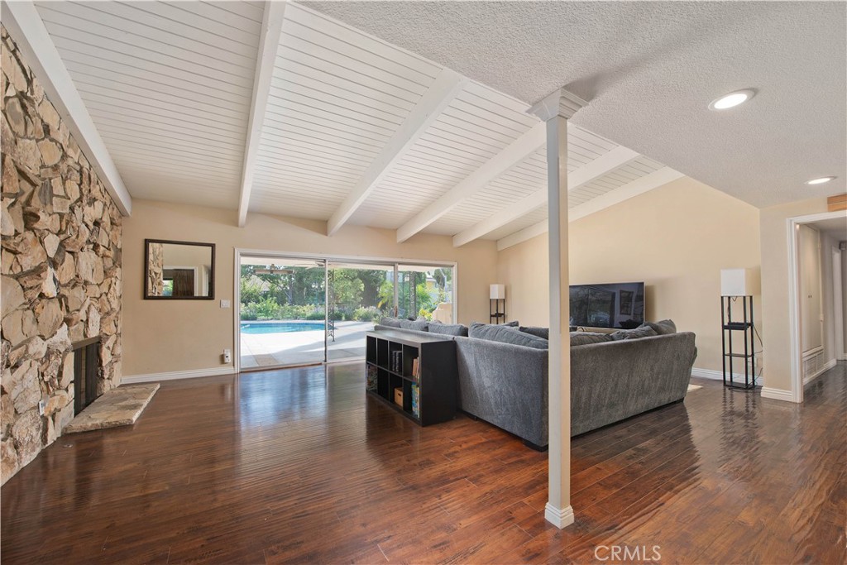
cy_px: 282
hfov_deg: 104.2
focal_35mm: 14
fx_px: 329
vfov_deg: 81.2
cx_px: 424
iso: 400
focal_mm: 14
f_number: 5.6
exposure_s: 1/500
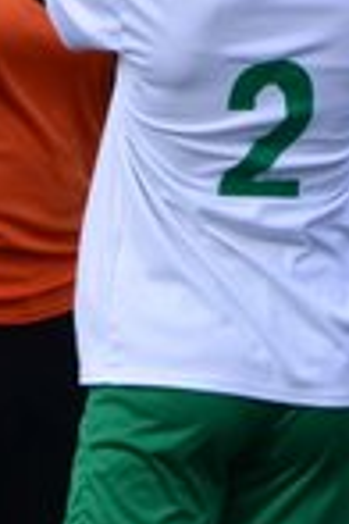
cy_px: 257
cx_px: 239
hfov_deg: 0.6
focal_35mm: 2449
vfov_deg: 0.8
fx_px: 35610
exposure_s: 1/640
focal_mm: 300
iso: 200
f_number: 5.6
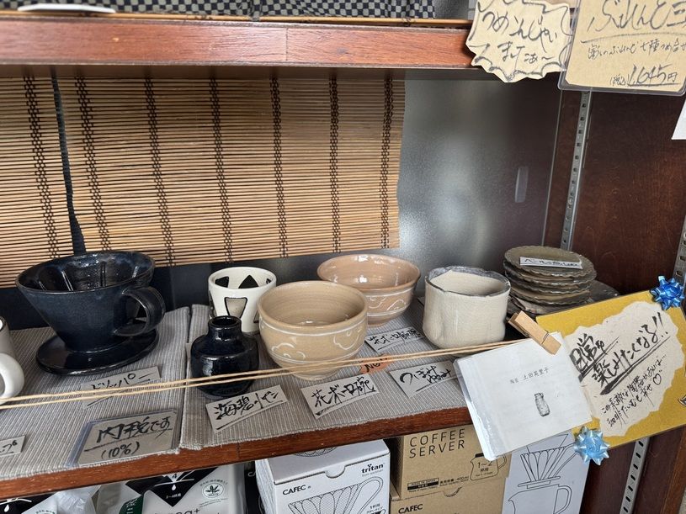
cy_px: 257
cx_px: 343
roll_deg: +0.2
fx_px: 476
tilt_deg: -18.4
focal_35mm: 24
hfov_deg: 71.6
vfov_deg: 56.8
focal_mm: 6.76
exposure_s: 1/121
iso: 160
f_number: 1.78
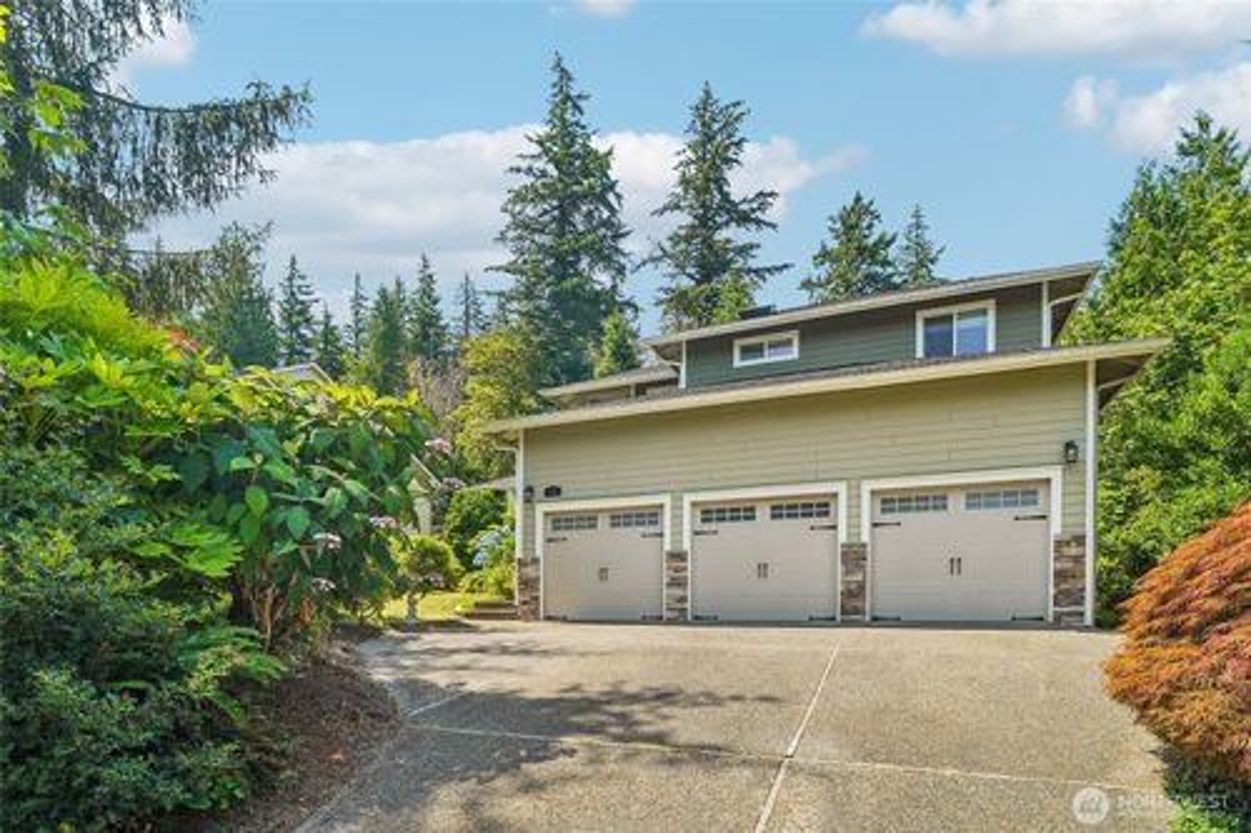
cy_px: 416
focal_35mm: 16
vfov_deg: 73.7
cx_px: 626
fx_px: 556
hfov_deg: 96.8
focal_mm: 16
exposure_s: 1/1000
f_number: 8
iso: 1600
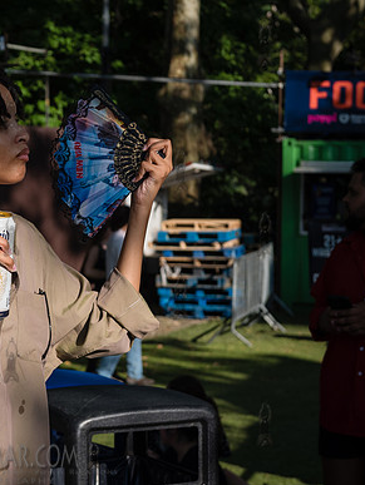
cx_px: 10
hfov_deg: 14.9
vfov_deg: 20.0
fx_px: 1376
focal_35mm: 98
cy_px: 197
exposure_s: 1/1600
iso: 400
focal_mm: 56
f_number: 4.5
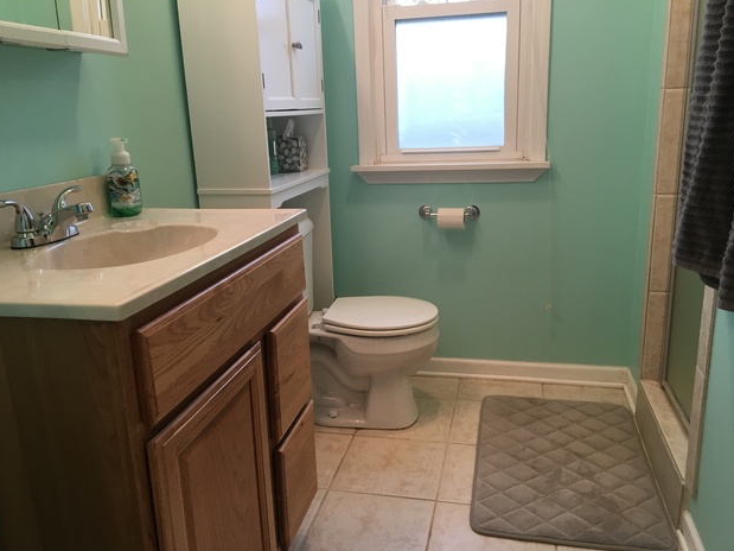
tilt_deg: -15.7
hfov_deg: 60.0
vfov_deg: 46.8
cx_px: 368
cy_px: 279
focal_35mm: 30
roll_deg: +1.4
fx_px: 636
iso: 40
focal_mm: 4.15
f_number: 2.2
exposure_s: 1/30
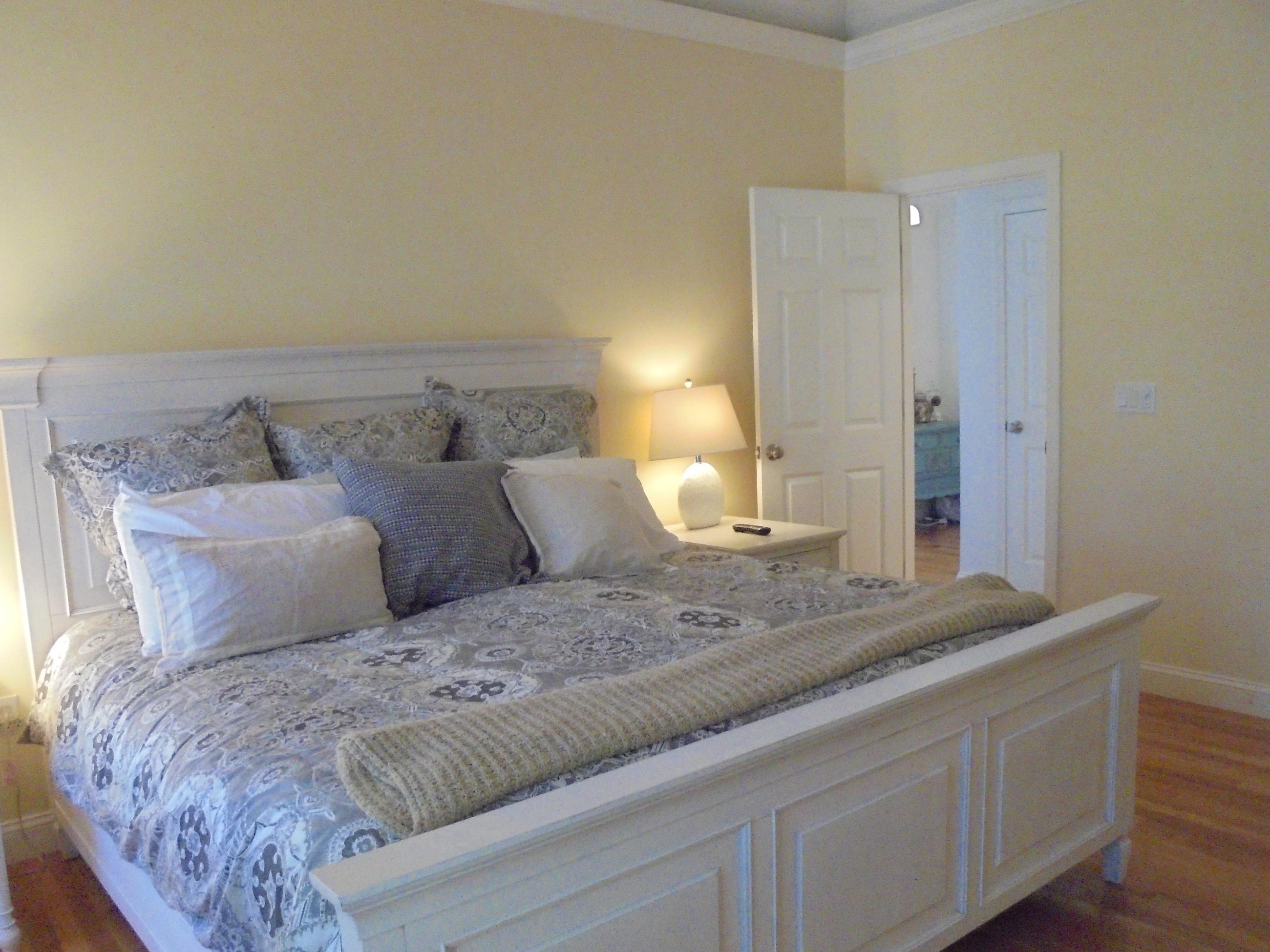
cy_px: 520
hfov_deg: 60.0
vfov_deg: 46.7
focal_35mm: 30
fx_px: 1101
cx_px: 632
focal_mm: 4.6
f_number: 3.5
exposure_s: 1/50
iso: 800
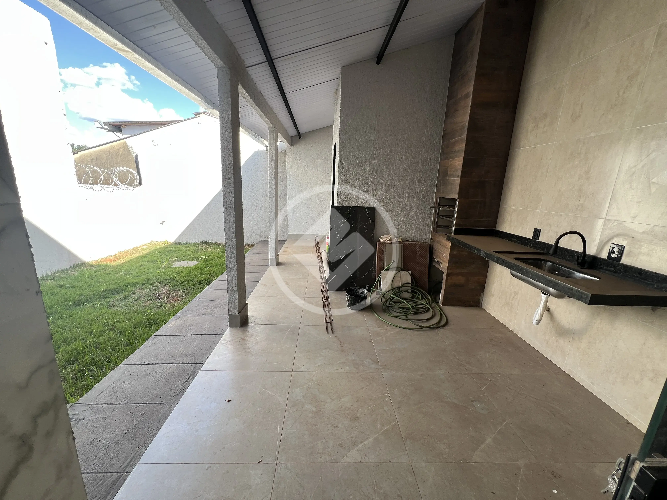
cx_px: 334
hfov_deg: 106.2
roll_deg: -2.3
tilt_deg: -14.2
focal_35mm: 13
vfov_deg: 89.9
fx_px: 250
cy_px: 250
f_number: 1.8
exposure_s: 1/117
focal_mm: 1.57
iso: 32
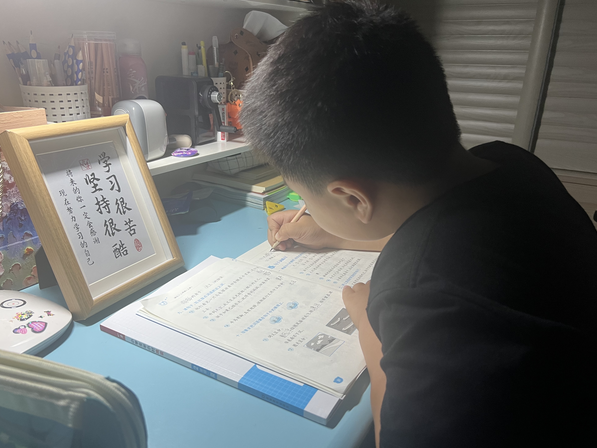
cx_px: 289
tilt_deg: -20.5
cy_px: 224
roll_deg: -1.5
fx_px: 466
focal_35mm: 27
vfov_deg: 51.4
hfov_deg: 65.3
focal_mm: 5.7
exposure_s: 1/92
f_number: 1.5
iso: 125
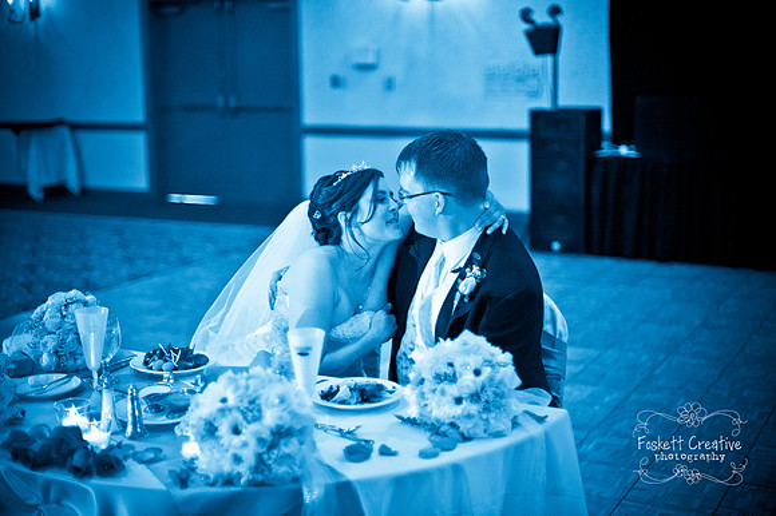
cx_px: 388
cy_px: 258
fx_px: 1077
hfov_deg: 39.6
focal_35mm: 50
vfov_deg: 27.0
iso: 3200
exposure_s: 1/60
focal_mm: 50
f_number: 1.4
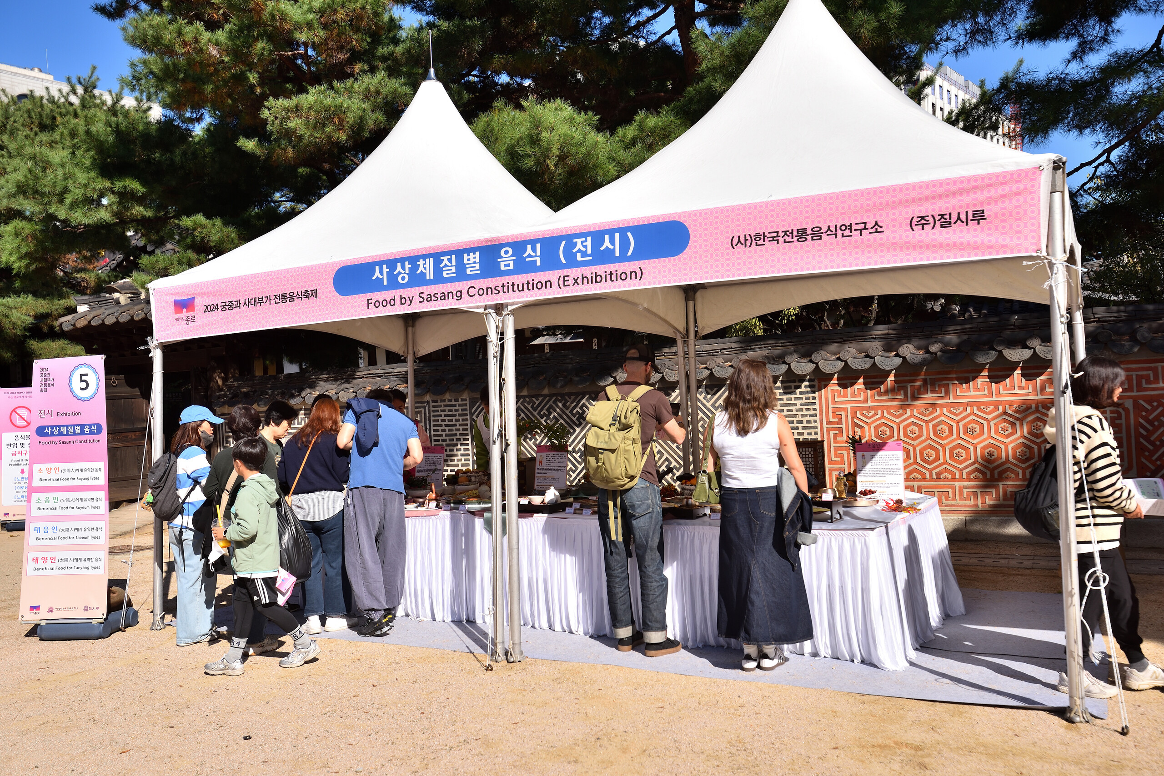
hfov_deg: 61.9
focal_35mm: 30
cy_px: 388
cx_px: 582
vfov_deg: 43.6
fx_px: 970
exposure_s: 1/1000
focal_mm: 30
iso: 200
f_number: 5
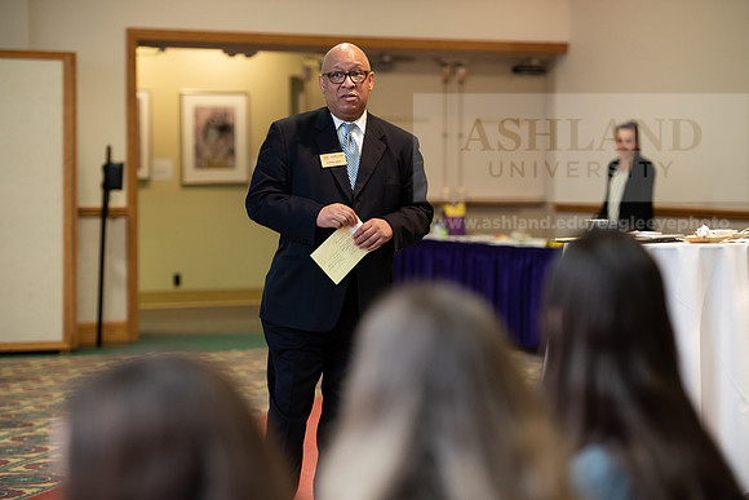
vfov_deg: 11.8
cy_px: 250
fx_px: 2414
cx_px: 374
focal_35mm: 116
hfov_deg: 17.6
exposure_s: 1/200
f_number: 3.2
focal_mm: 116
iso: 1600
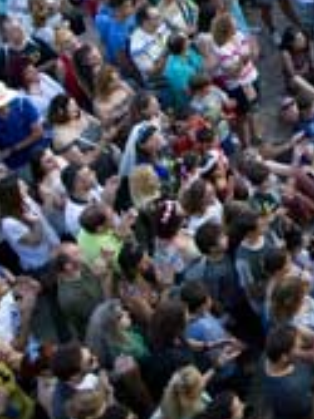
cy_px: -161
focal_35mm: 92
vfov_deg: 19.3
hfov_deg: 13.4
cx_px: 663
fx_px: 1114
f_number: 5.6
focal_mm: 20
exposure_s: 1/250
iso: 400
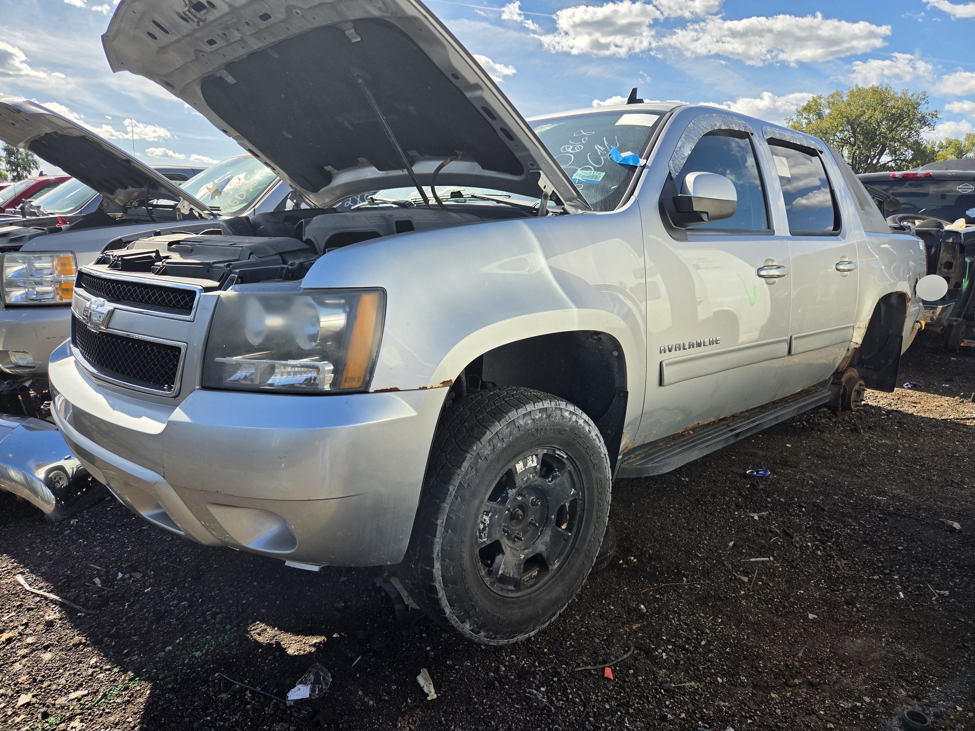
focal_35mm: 23
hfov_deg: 73.9
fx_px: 648
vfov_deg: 58.9
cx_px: 488
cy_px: 366
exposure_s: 1/3913
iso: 80
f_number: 1.8
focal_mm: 5.4
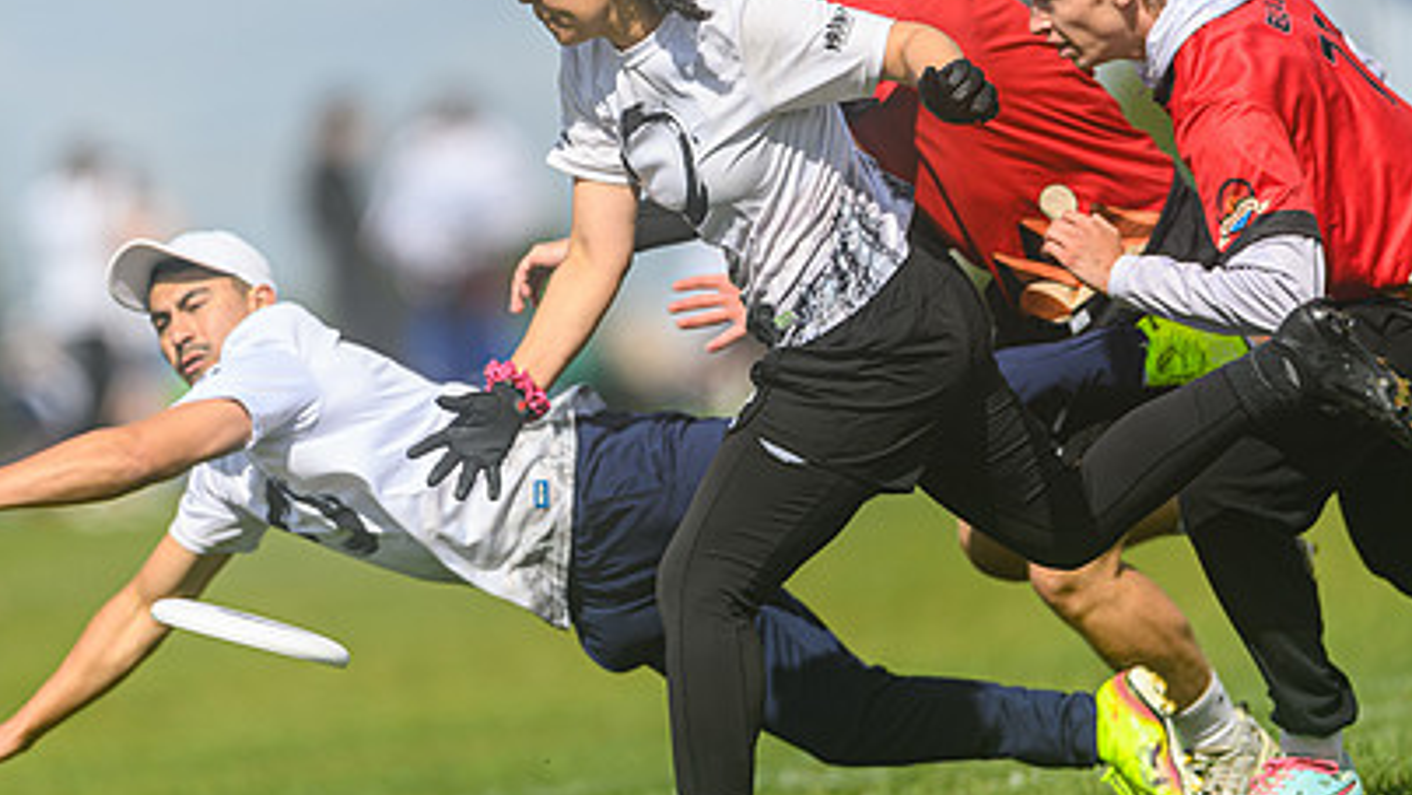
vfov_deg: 2.0
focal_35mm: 603
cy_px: 398
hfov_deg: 3.6
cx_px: 529
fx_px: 22584
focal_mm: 400
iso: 100
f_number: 3.2
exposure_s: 1/1600
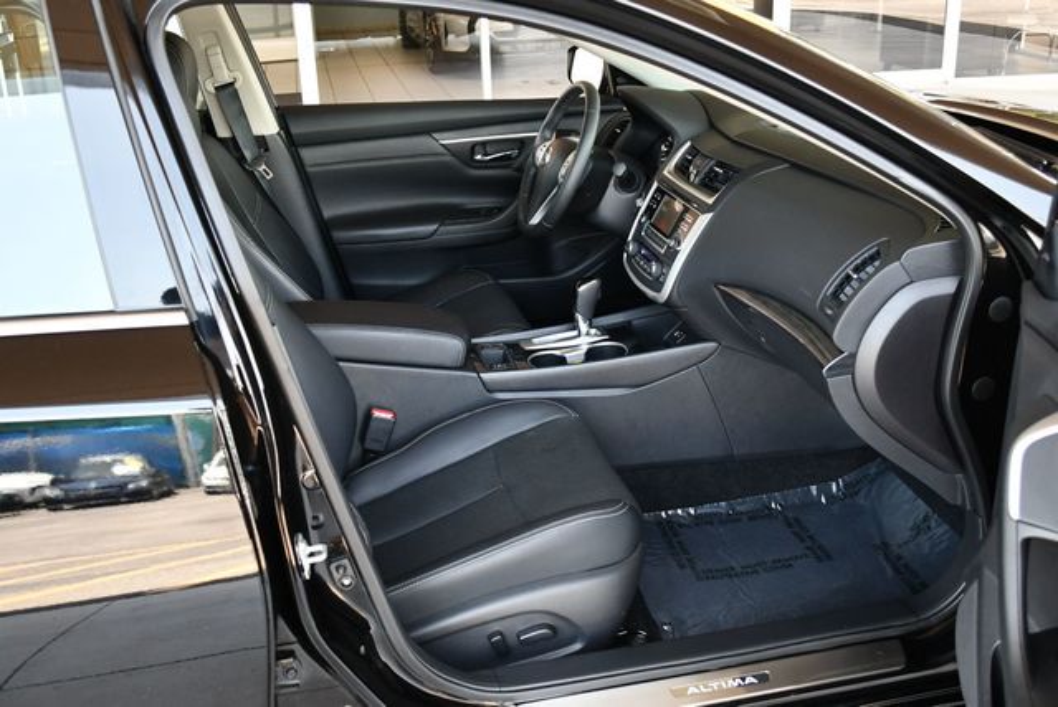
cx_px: 529
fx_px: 1059
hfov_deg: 53.1
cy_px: 354
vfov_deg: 36.9
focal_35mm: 36
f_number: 3.5
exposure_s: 1/200
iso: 800
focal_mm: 18
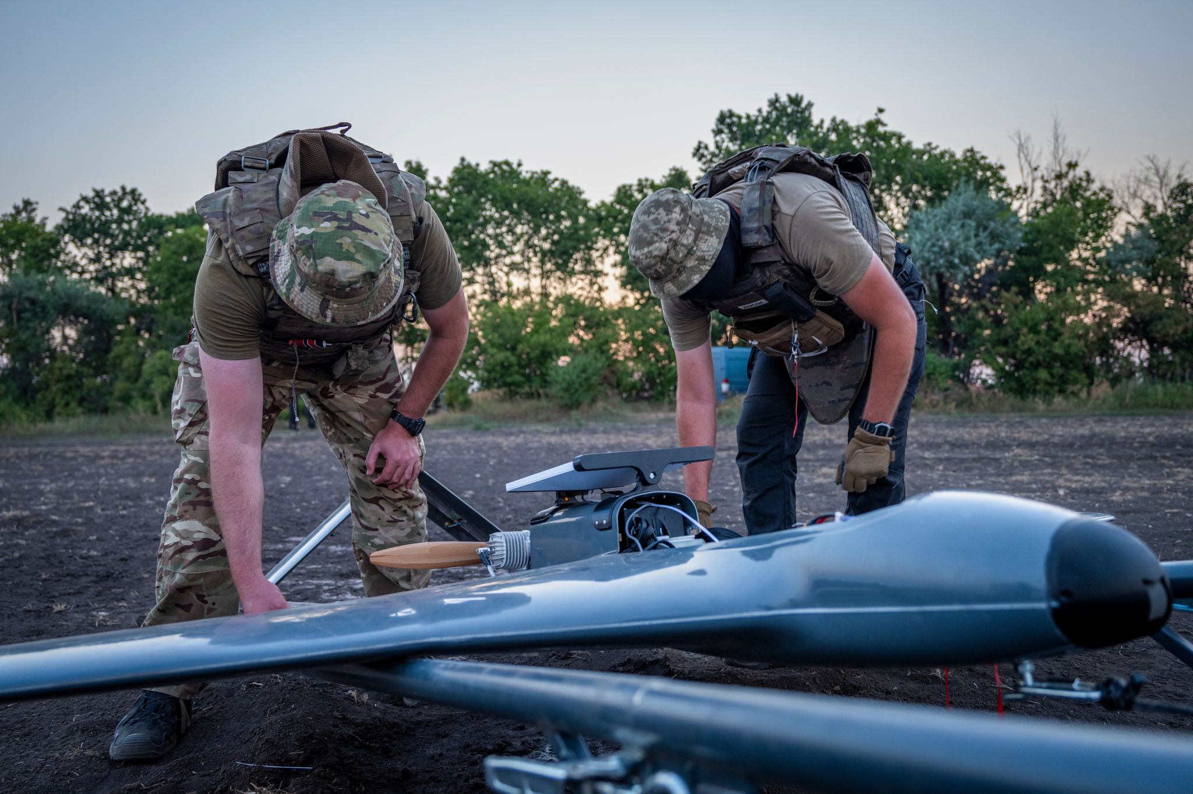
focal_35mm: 24
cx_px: 596
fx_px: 795
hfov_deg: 73.8
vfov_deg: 53.1
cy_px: 397
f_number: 2.8
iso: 500
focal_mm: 24
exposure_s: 1/100
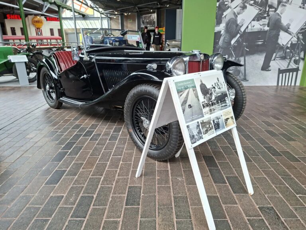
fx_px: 203
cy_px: 115
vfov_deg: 58.9
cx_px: 153
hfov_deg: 73.9
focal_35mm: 23
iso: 50
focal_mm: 5.54
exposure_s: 1/108
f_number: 1.8
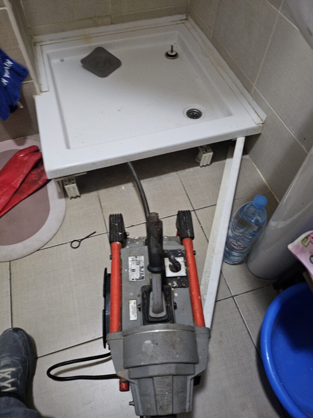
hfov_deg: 56.8
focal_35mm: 24
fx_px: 289
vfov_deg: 71.6
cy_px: 209
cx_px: 156
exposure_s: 1/24
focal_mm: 5
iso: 500
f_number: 1.8
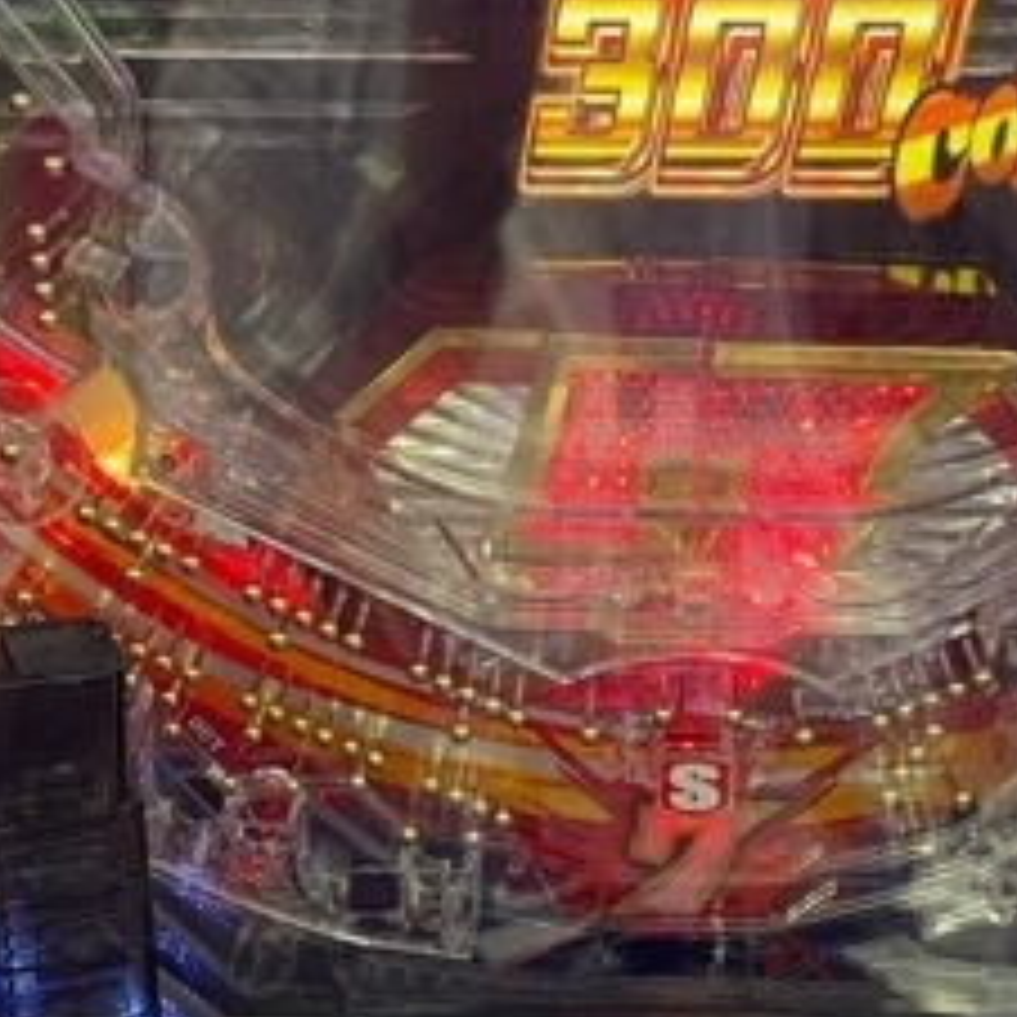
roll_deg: -0.2
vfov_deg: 26.3
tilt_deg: -26.3
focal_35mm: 65
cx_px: 549
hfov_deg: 26.5
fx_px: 2161
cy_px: 711
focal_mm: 4.2
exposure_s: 1/79
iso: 125
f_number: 1.6
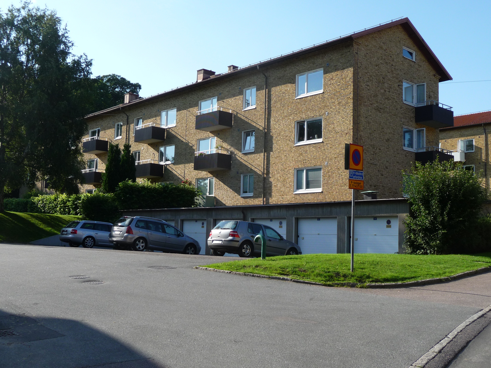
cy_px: 184
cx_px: 246
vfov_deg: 36.0
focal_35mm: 40
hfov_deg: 46.8
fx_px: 567
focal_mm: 6.7
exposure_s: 1/500
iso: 100
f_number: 3.9
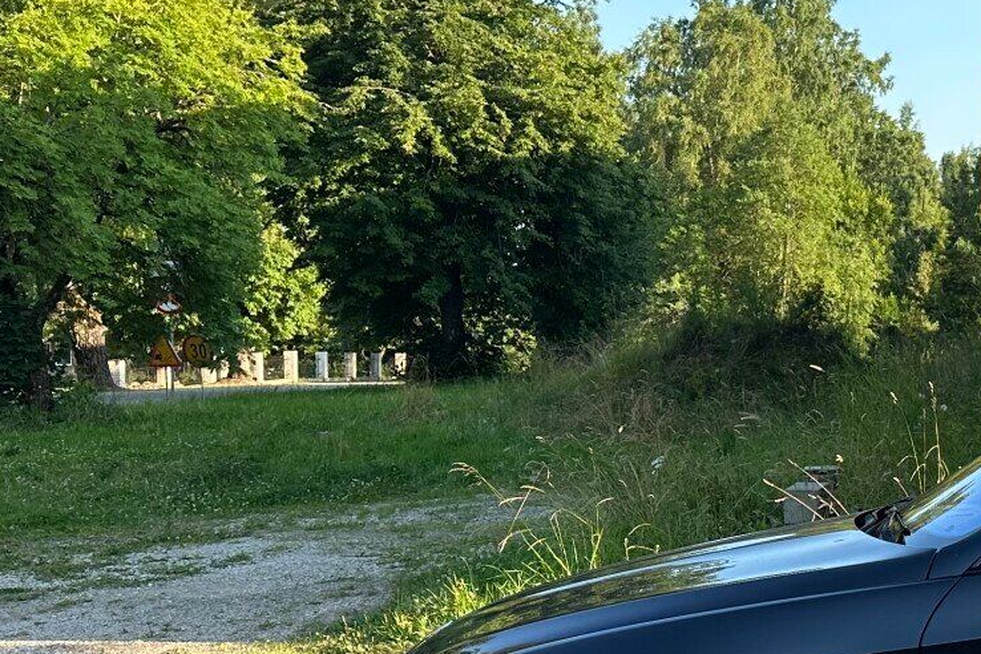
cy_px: 399
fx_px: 1798
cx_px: 1267
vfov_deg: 20.6
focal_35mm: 66
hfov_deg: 26.1
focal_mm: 6.86
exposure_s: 1/857
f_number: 1.78
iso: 80
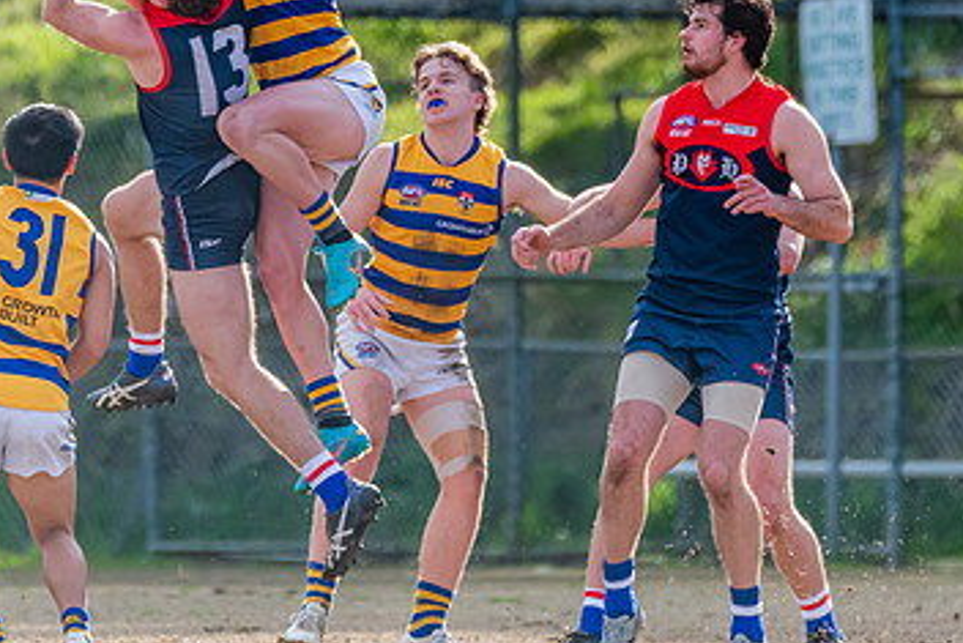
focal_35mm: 1313
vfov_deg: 1.0
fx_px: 35135
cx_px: 495
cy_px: 65
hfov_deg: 1.6
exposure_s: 1/1600
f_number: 6.3
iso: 1400
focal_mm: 600
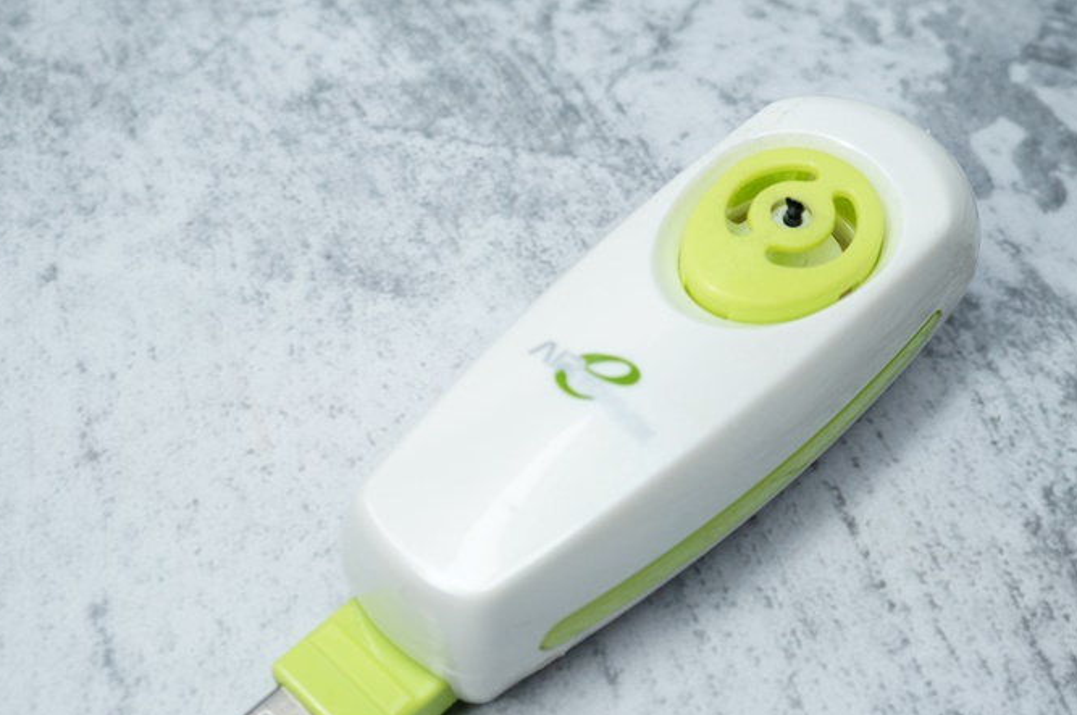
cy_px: 415
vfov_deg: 25.0
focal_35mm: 54
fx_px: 1614
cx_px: 596
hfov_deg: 36.9
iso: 400
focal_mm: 30
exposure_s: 1/250
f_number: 7.1
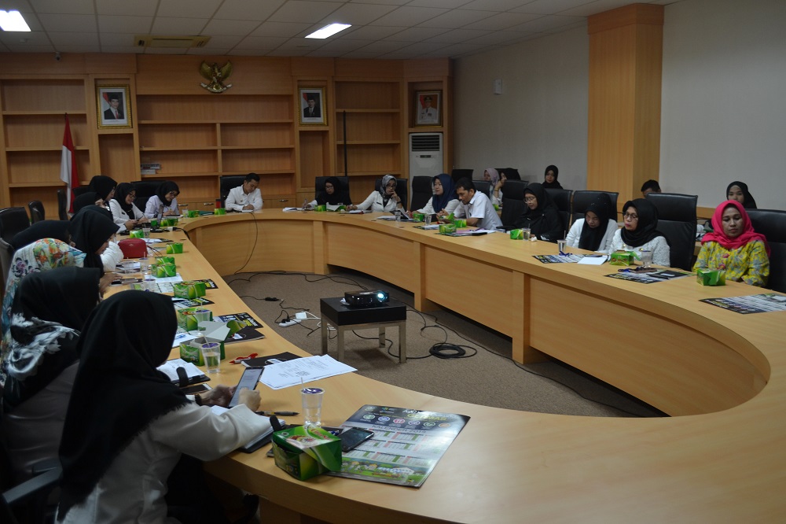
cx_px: 393
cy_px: 262
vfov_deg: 39.9
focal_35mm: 33
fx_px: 720
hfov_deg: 57.2
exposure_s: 1/25
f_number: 3.8
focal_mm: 22
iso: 400
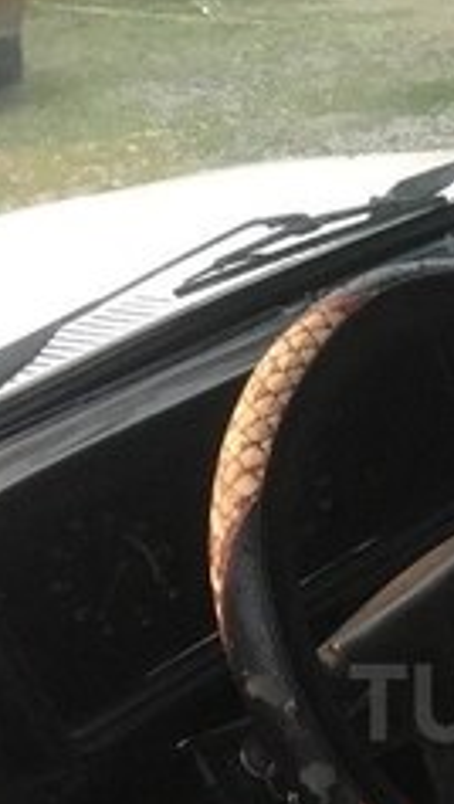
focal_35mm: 66
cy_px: 702
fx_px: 1407
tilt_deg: -34.4
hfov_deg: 17.1
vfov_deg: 30.6
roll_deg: +3.5
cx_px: 610
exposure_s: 1/17
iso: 640
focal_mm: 4.15
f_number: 2.2
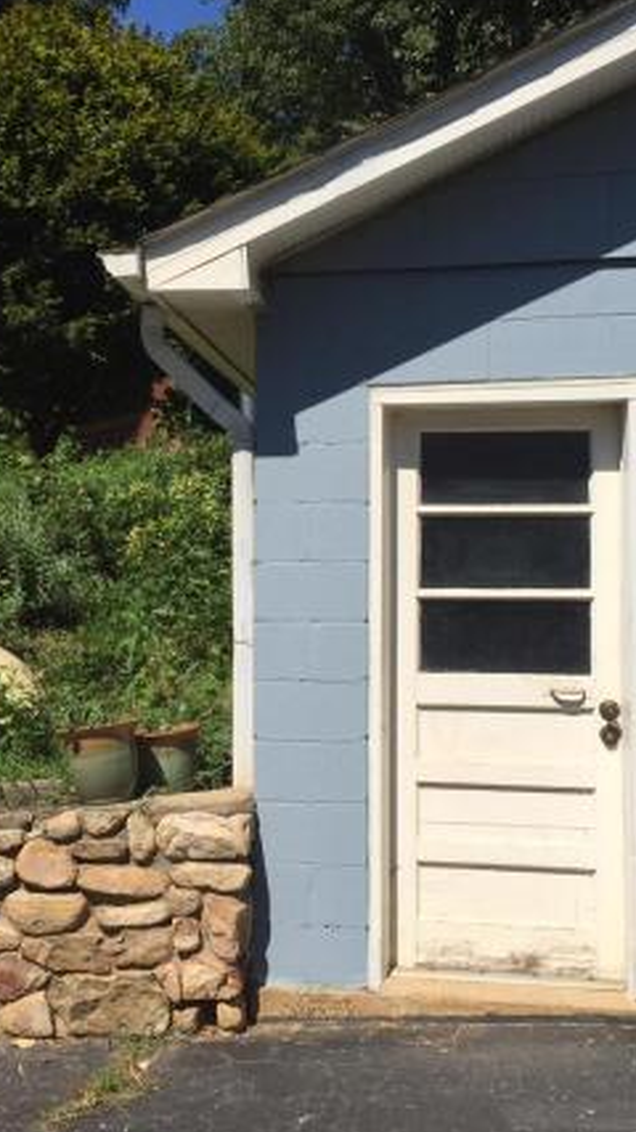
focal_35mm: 43
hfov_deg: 27.7
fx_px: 1290
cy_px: 565
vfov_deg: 47.4
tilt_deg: +2.5
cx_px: 262
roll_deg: -1.3
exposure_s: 1/3300
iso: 32
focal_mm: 4.15
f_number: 2.2
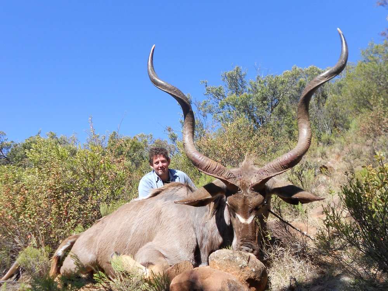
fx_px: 359
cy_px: 146
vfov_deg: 44.2
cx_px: 194
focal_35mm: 32
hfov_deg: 56.8
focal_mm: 6
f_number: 3.6
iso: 80
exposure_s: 1/400
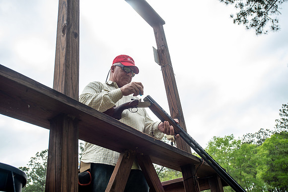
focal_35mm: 32
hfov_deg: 58.7
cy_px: 96
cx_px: 144
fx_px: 256
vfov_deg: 41.1
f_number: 5.6
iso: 125
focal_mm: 32
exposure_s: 1/250
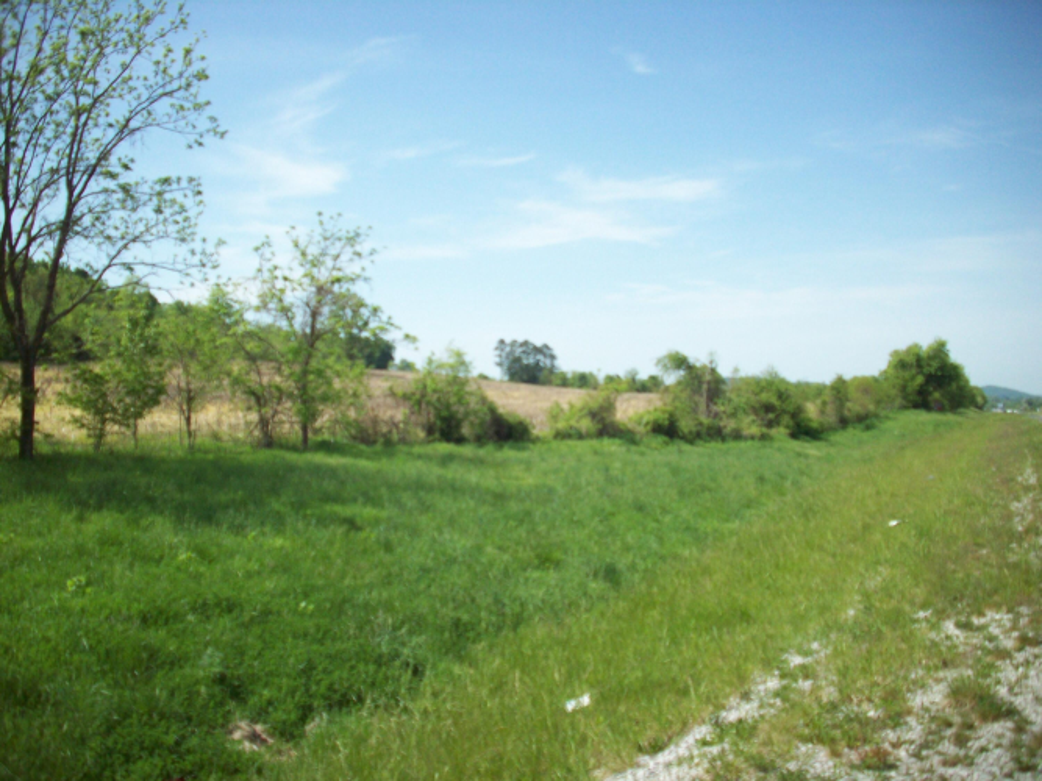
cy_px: 390
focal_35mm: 37
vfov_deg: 38.7
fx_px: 1114
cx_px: 521
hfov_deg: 50.1
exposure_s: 1/349
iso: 80
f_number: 5.6
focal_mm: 6.2
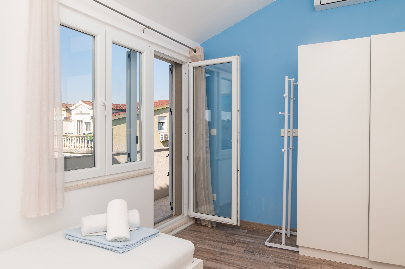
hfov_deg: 73.8
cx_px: 202
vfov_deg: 53.1
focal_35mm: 24
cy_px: 134
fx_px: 270
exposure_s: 1/200
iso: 100
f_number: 10
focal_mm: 24
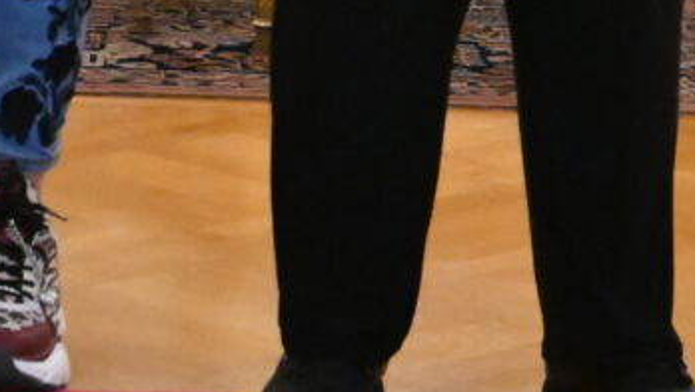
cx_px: 549
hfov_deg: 6.8
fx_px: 5825
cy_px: -951
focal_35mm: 316
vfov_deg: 3.7
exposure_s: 1/200
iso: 8000
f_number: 4.5
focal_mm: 41
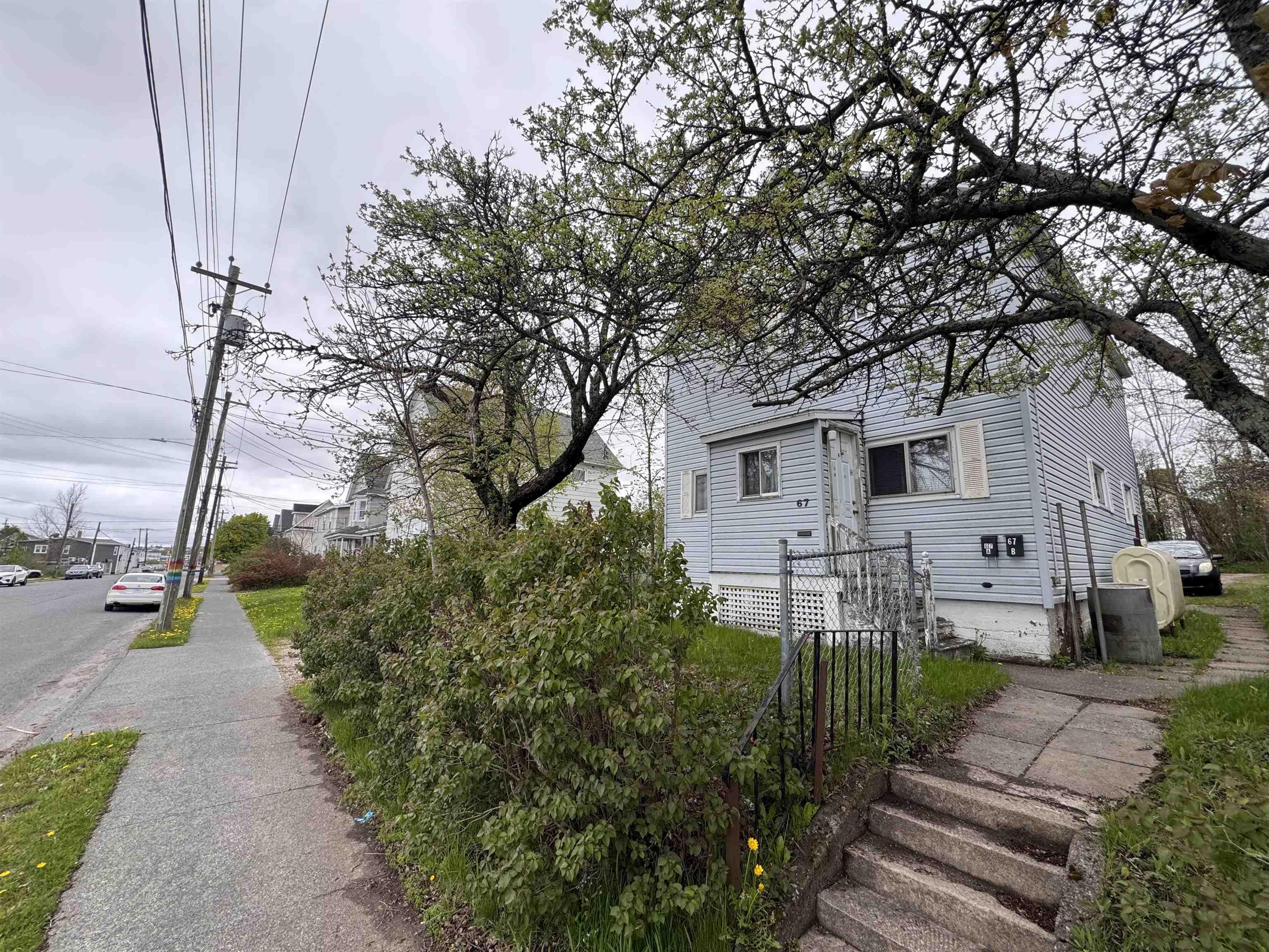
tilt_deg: +9.7
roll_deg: +0.1
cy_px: 476
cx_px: 634
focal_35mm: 14
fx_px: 513
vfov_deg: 85.7
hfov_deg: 102.1
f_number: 2.2
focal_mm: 2.22
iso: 40
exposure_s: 1/335
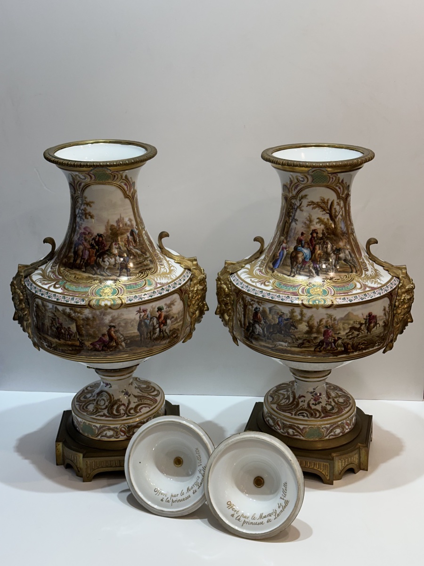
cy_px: 283
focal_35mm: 48
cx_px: 212
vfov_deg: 39.7
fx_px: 784
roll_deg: -0.2
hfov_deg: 30.3
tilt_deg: -19.0
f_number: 1.78
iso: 64
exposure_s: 1/100
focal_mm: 6.86
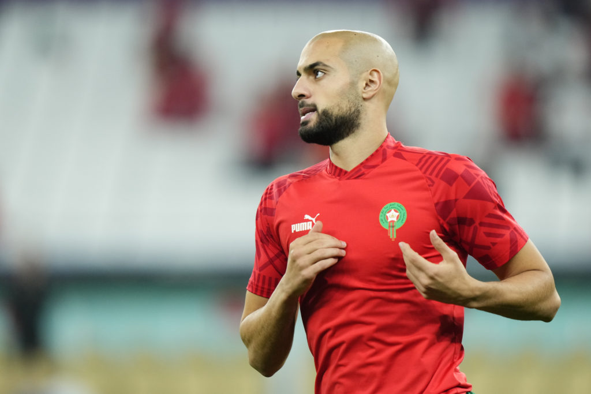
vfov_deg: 3.4
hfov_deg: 5.2
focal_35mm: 400
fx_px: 6567
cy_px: 197
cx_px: 296
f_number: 3.2
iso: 2500
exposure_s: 1/1600
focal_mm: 400
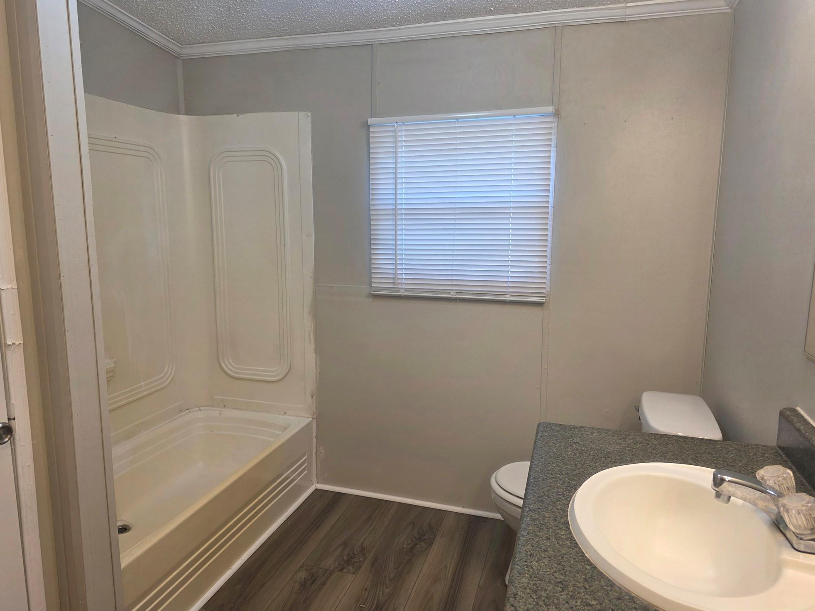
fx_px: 565
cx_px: 395
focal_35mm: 24
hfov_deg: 71.6
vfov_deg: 56.8
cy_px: 303
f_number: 1.7
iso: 80
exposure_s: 1/120
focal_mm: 6.3
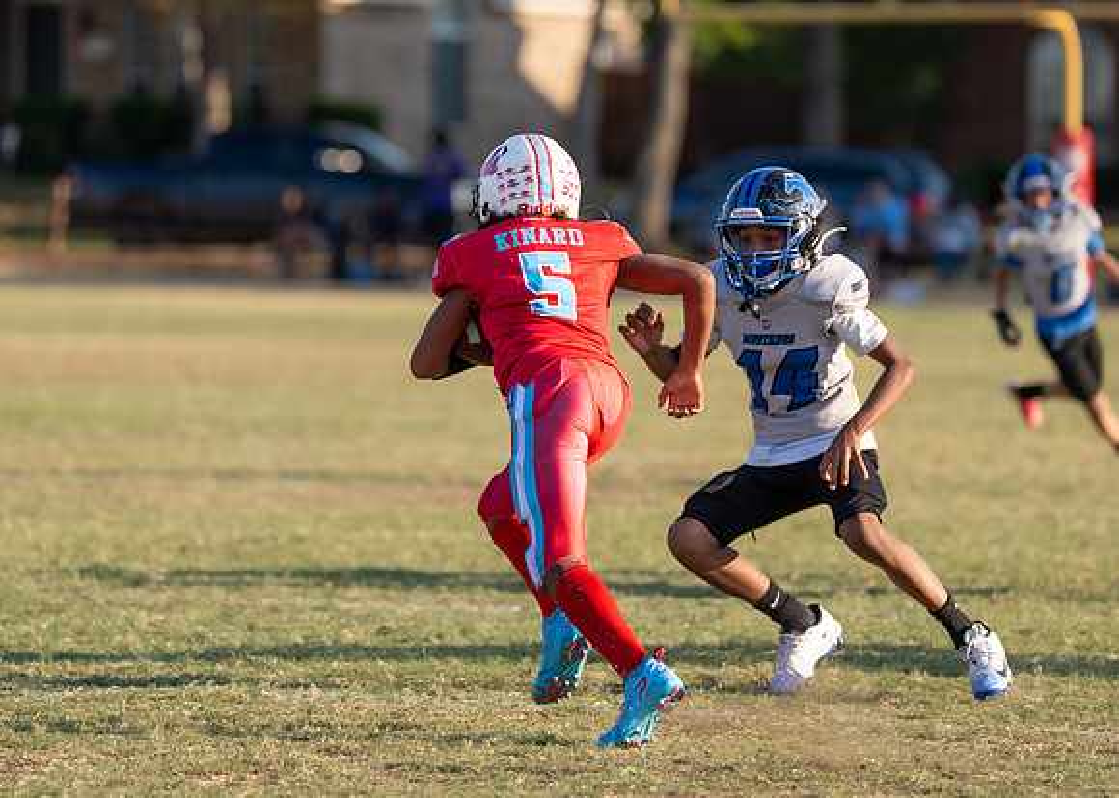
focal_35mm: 297
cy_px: 306
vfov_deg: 4.8
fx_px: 9452
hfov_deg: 6.8
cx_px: 570
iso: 125
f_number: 3.2
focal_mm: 200
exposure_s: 1/2000
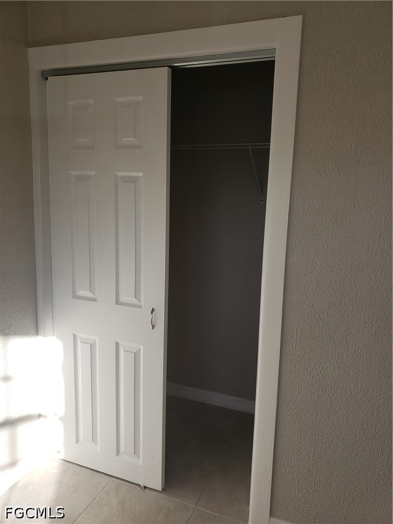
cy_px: 262
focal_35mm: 26
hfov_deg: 53.1
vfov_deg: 67.3
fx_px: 394
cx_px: 196
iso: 50
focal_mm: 4.3
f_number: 2.4
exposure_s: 1/247
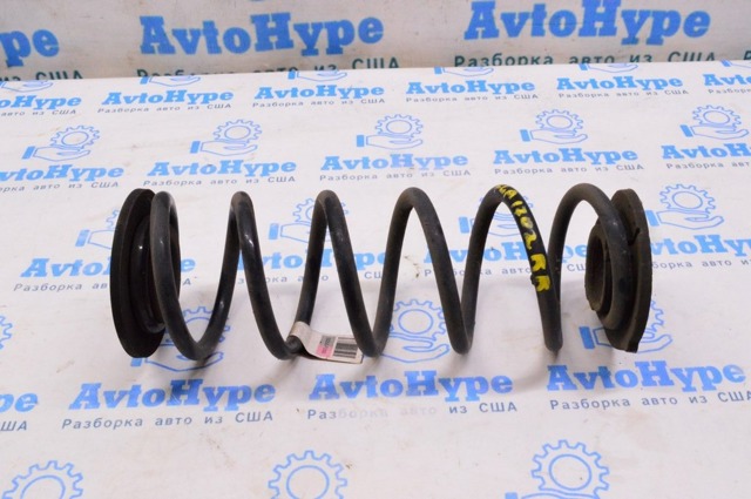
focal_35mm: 38
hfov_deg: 51.3
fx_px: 781
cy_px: 250
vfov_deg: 35.4
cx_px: 376
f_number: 25
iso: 6400
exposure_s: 1/30
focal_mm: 25
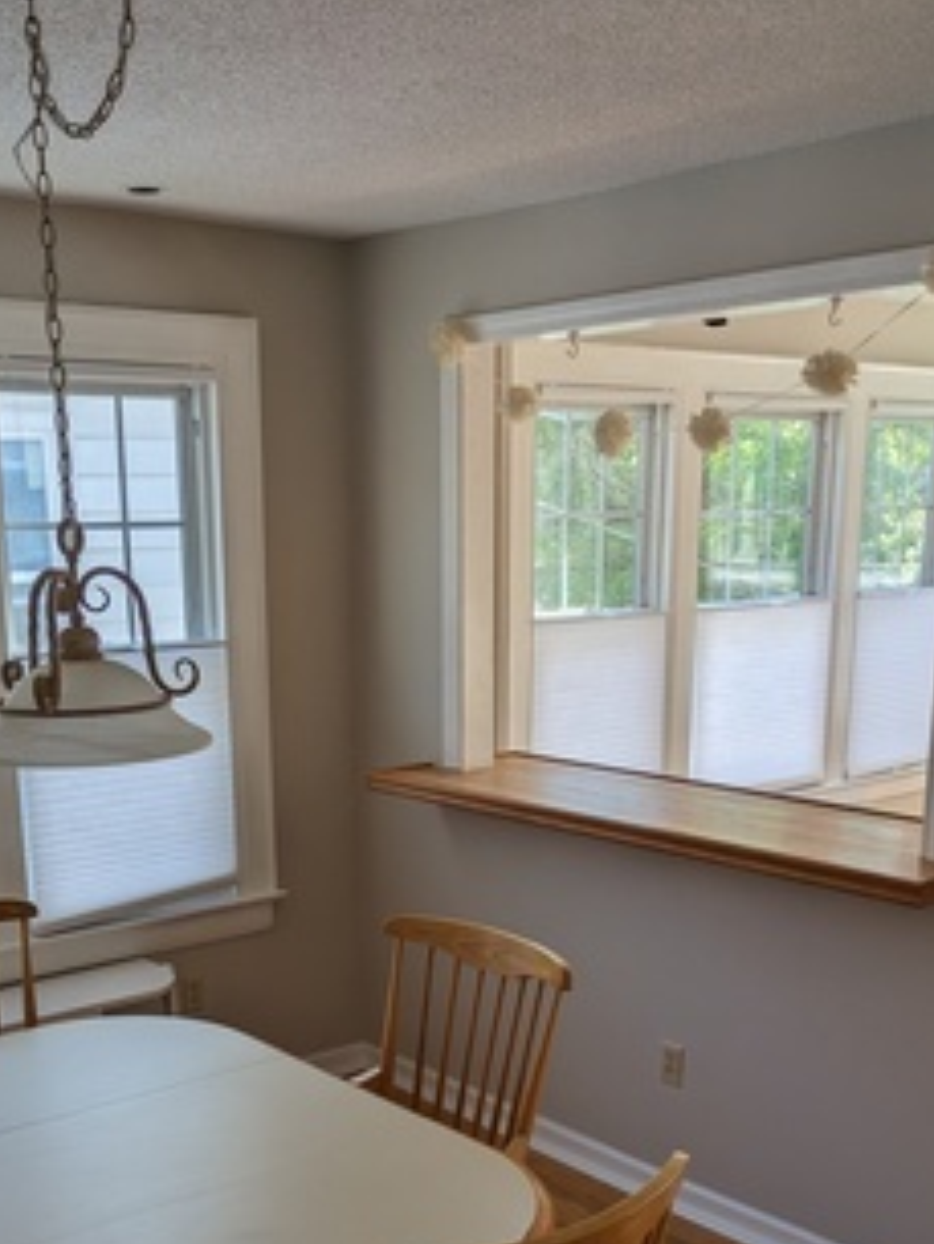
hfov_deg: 35.0
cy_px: 918
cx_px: 353
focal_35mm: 41
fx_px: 1474
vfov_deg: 44.4
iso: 43
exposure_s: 1/322
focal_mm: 5.43
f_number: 1.89
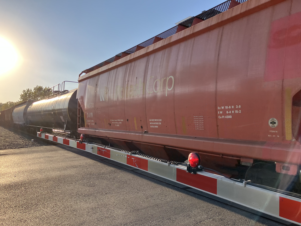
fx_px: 243
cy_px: 113
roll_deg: -0.2
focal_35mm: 28
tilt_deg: +1.8
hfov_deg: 63.4
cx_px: 150
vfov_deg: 49.7
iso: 32
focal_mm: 3.99
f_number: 1.8
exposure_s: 1/1517
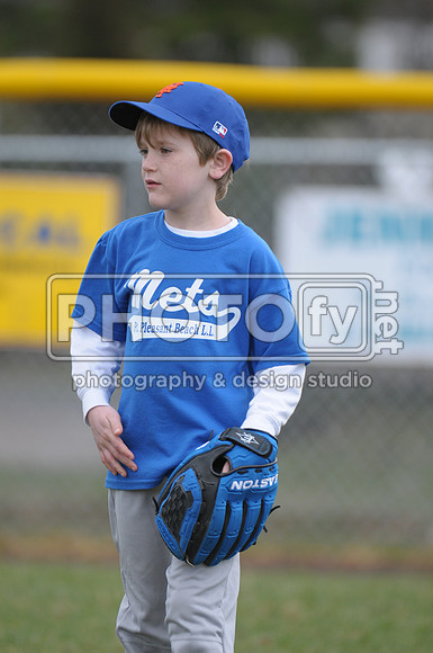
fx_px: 8957
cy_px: 326
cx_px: 216
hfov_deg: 2.8
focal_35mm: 495
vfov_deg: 4.2
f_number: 4
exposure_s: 1/1250
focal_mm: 330
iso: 400
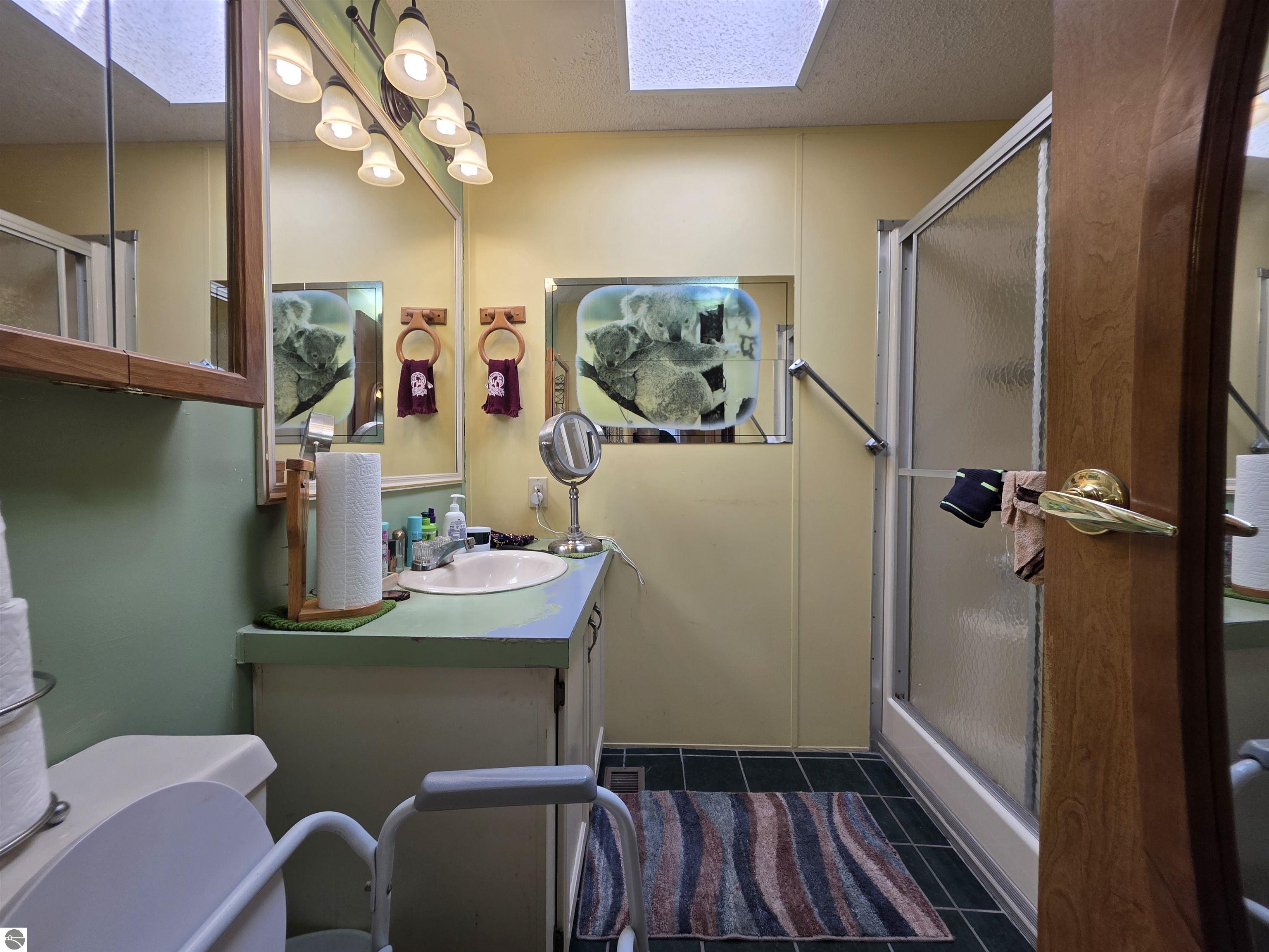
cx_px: 634
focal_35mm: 13
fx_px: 477
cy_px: 476
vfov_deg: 89.9
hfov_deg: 106.2
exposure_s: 1/62
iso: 40
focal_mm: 2.2
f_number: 1.9
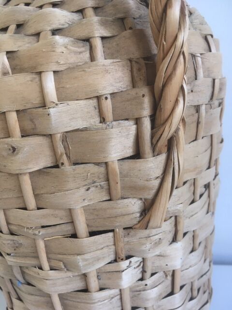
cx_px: 116
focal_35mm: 29
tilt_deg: -17.4
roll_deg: +6.7
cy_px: 155
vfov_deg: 61.7
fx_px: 259
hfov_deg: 48.2
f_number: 2.2
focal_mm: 4.15
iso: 64
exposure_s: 1/33
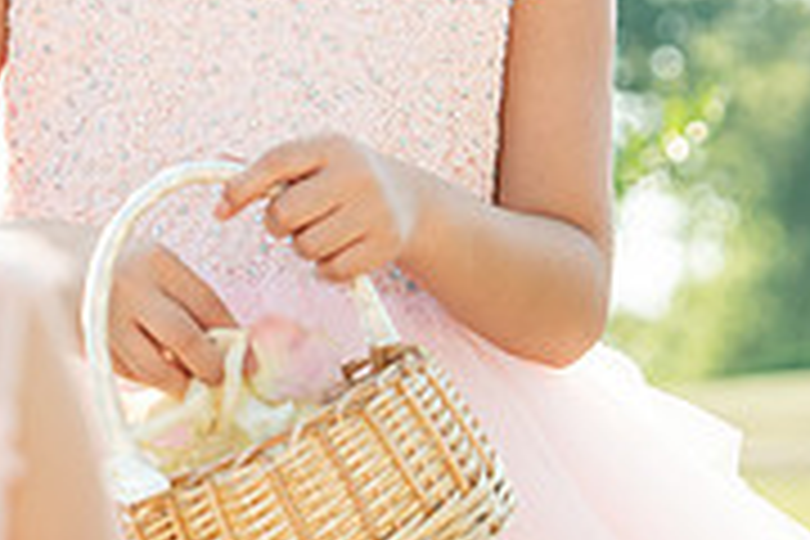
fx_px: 5782
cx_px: 7
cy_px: 104
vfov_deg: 5.3
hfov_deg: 8.0
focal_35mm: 257
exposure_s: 1/250
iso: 100
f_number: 4
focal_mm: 70
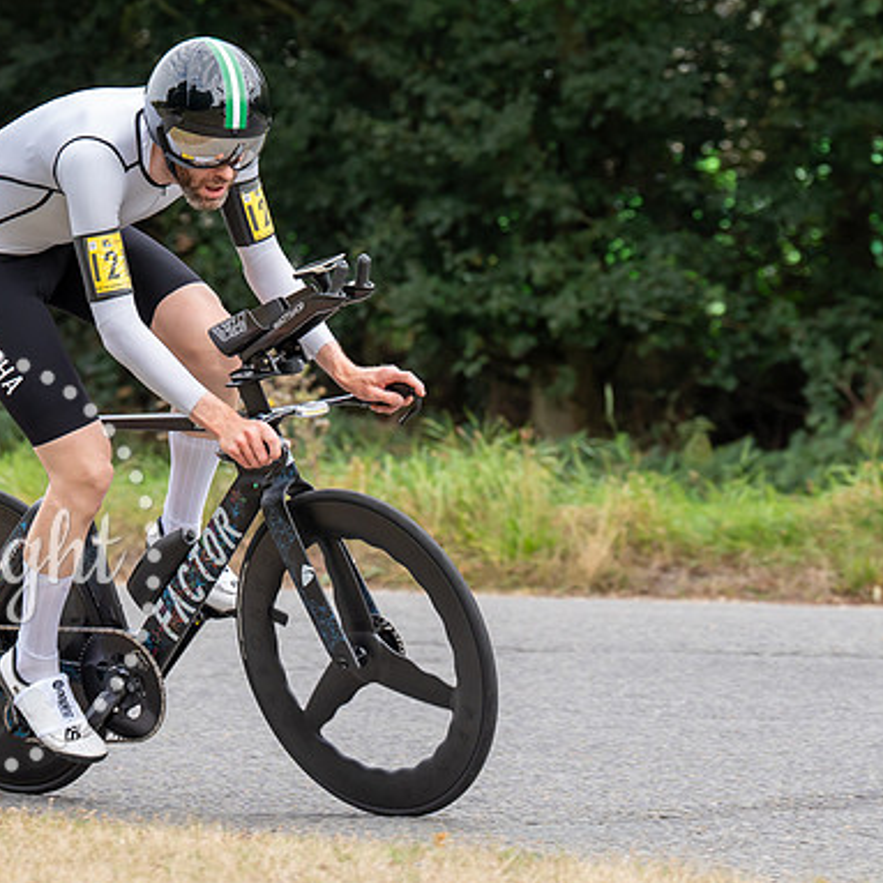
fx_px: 6060
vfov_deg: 8.3
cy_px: 300
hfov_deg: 8.3
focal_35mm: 210
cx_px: 149
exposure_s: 1/1000
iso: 640
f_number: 4
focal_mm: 111
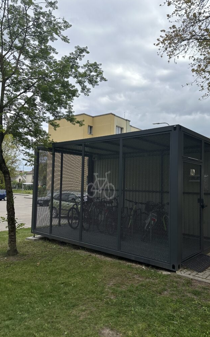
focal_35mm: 26
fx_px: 238
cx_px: 127
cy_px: 171
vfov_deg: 70.4
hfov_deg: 47.3
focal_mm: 6.86
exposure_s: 1/2469
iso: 80
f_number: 1.78
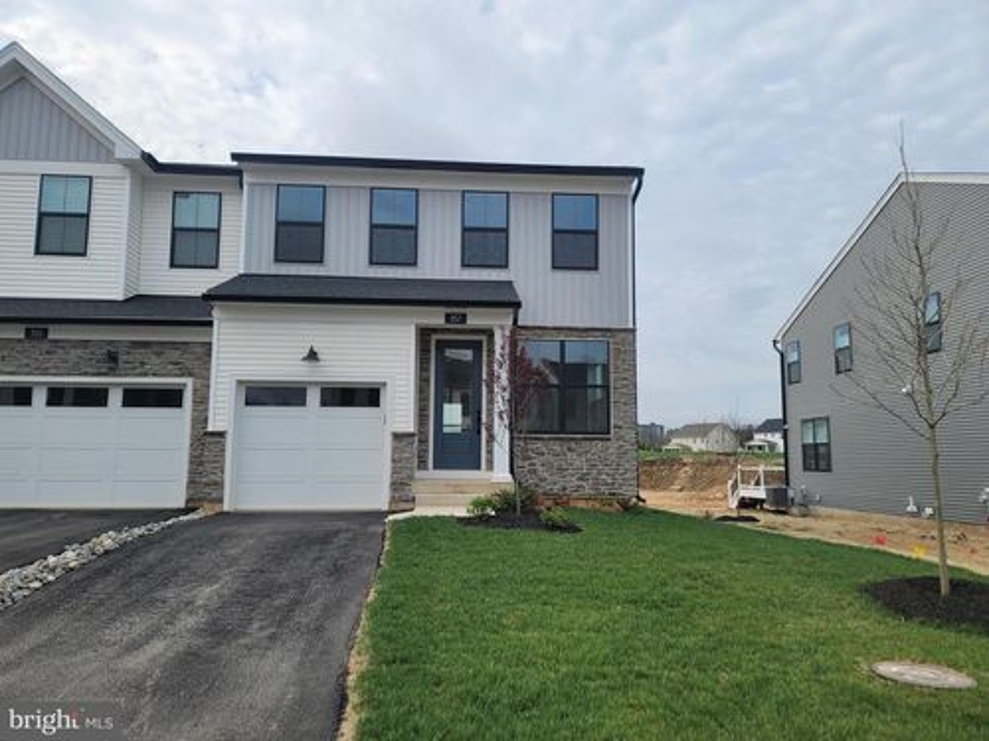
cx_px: 494
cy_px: 370
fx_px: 714
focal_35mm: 25
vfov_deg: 54.9
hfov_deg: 69.4
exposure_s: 1/767
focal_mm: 7
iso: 20
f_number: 1.8
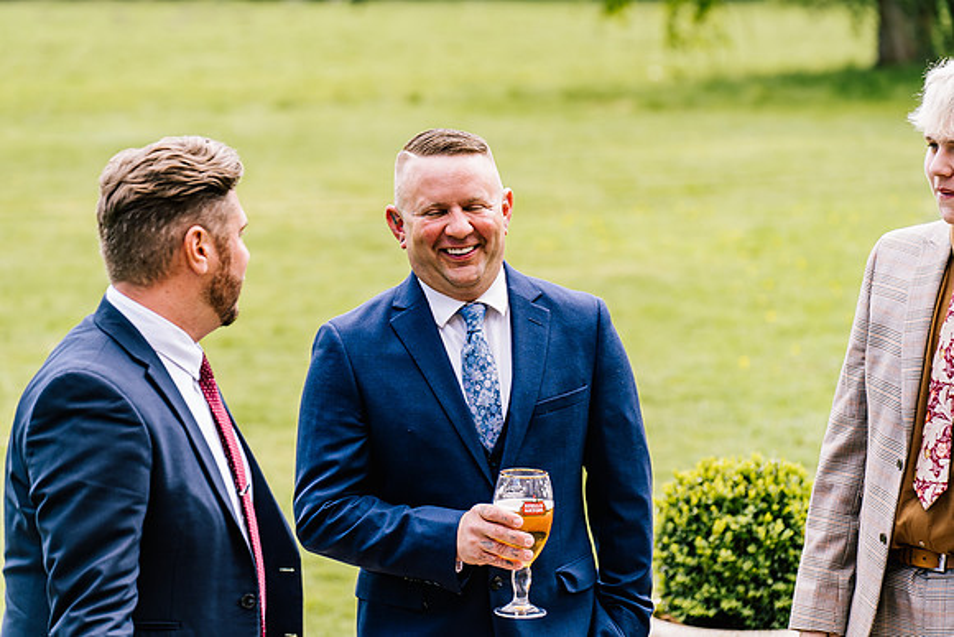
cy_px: 318
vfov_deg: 9.9
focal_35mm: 138
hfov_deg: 14.9
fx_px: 3658
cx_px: 477
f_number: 4.5
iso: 125
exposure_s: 1/125
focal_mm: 138
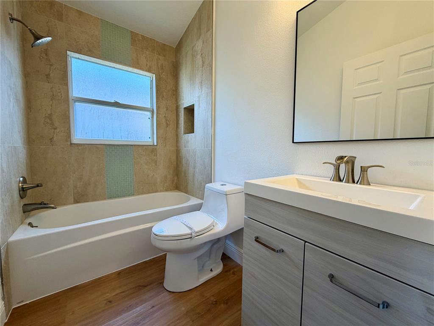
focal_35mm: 14
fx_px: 176
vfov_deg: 85.7
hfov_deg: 102.1
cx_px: 217
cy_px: 163
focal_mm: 2.22
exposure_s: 1/120
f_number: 2.2
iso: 80
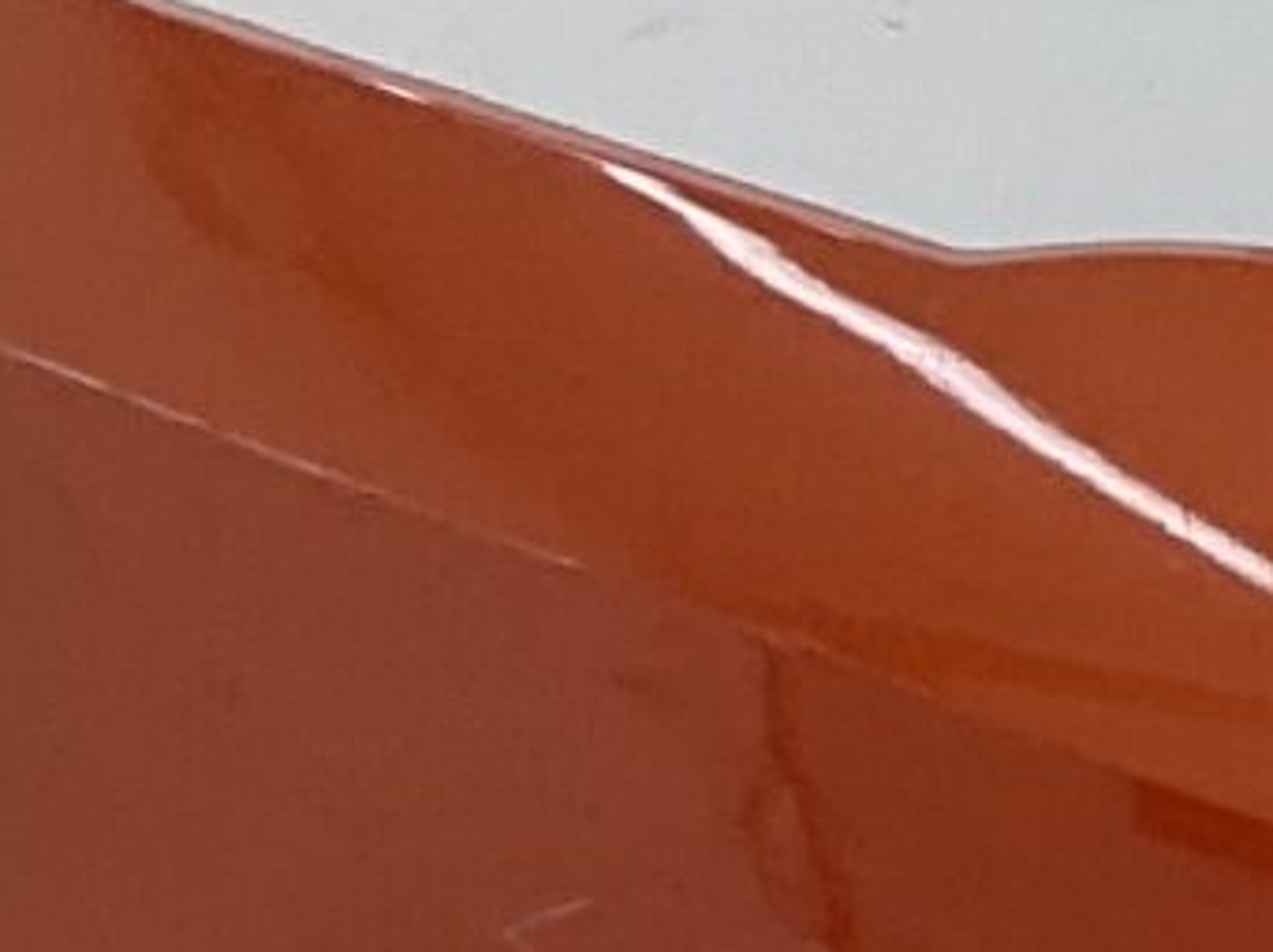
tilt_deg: -8.0
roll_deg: -2.3
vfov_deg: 6.8
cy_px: 847
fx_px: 8008
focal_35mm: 218
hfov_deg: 8.0
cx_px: 3550
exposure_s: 1/120
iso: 16
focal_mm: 3
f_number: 1.8
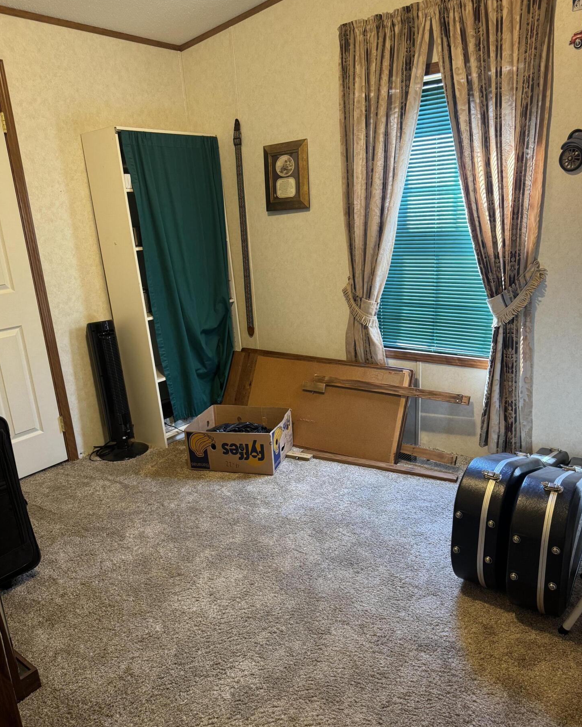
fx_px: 560
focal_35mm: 26
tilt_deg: -17.3
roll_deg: +4.3
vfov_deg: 66.0
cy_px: 385
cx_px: 299
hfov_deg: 54.9
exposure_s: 1/60
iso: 320
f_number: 1.78
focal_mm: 6.76
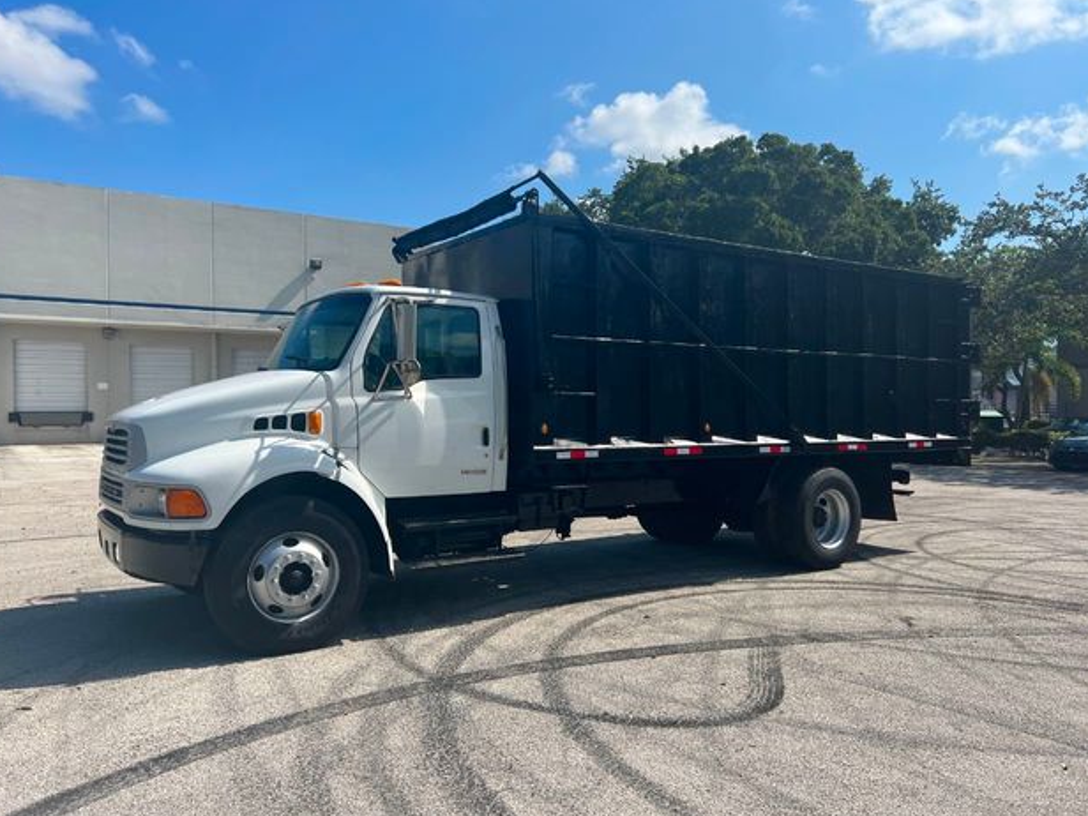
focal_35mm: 27
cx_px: 542
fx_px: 849
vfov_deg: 51.4
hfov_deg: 65.3
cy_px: 413
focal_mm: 5.7
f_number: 1.5
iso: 50
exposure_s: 1/5319
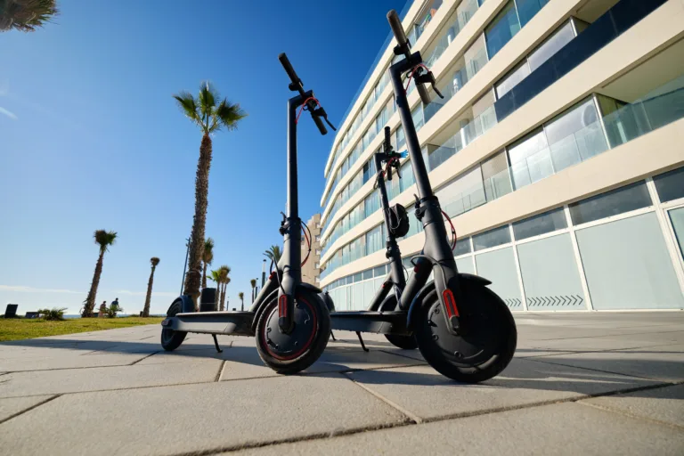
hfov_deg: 100.4
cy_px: 228
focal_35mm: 15
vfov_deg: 77.3
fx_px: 285
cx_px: 342
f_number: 4
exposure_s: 1/680
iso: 200
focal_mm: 10
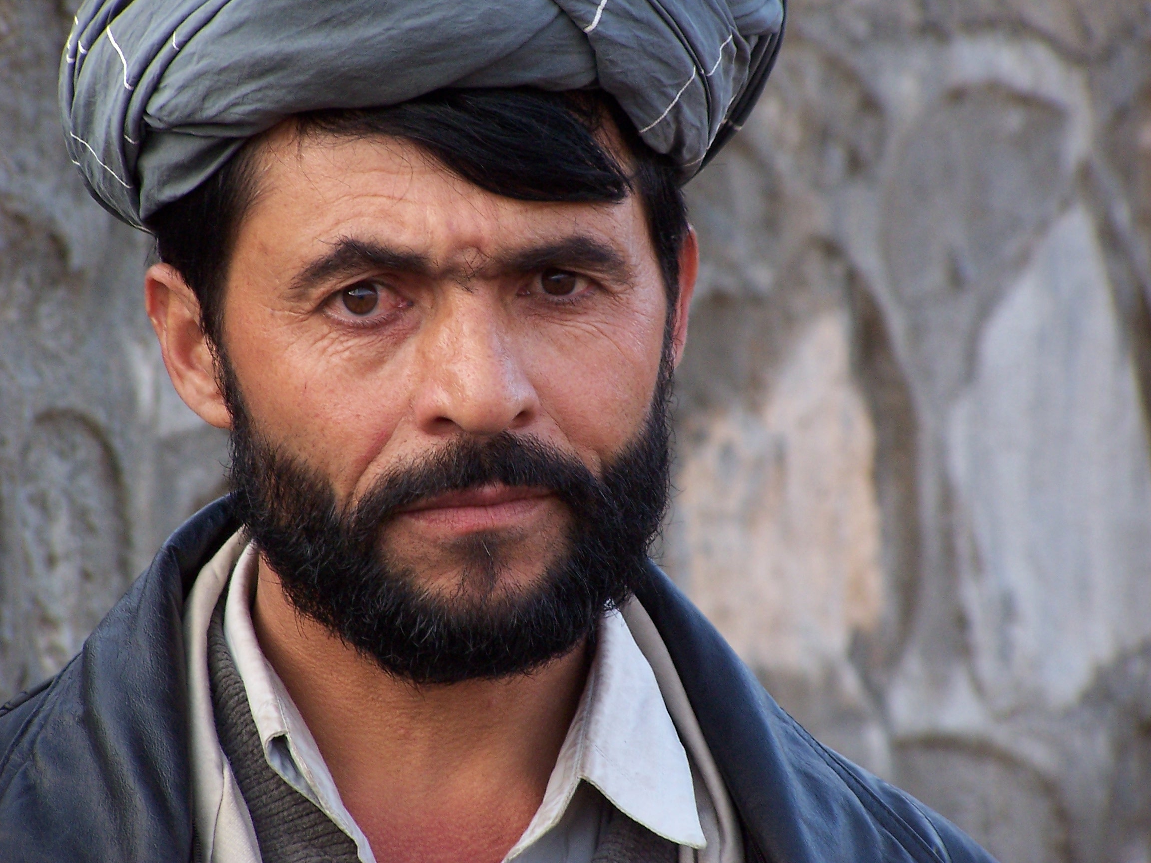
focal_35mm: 268
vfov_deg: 5.5
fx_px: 8911
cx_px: 576
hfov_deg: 7.4
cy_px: 432
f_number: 3.6
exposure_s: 1/125
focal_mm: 44.4
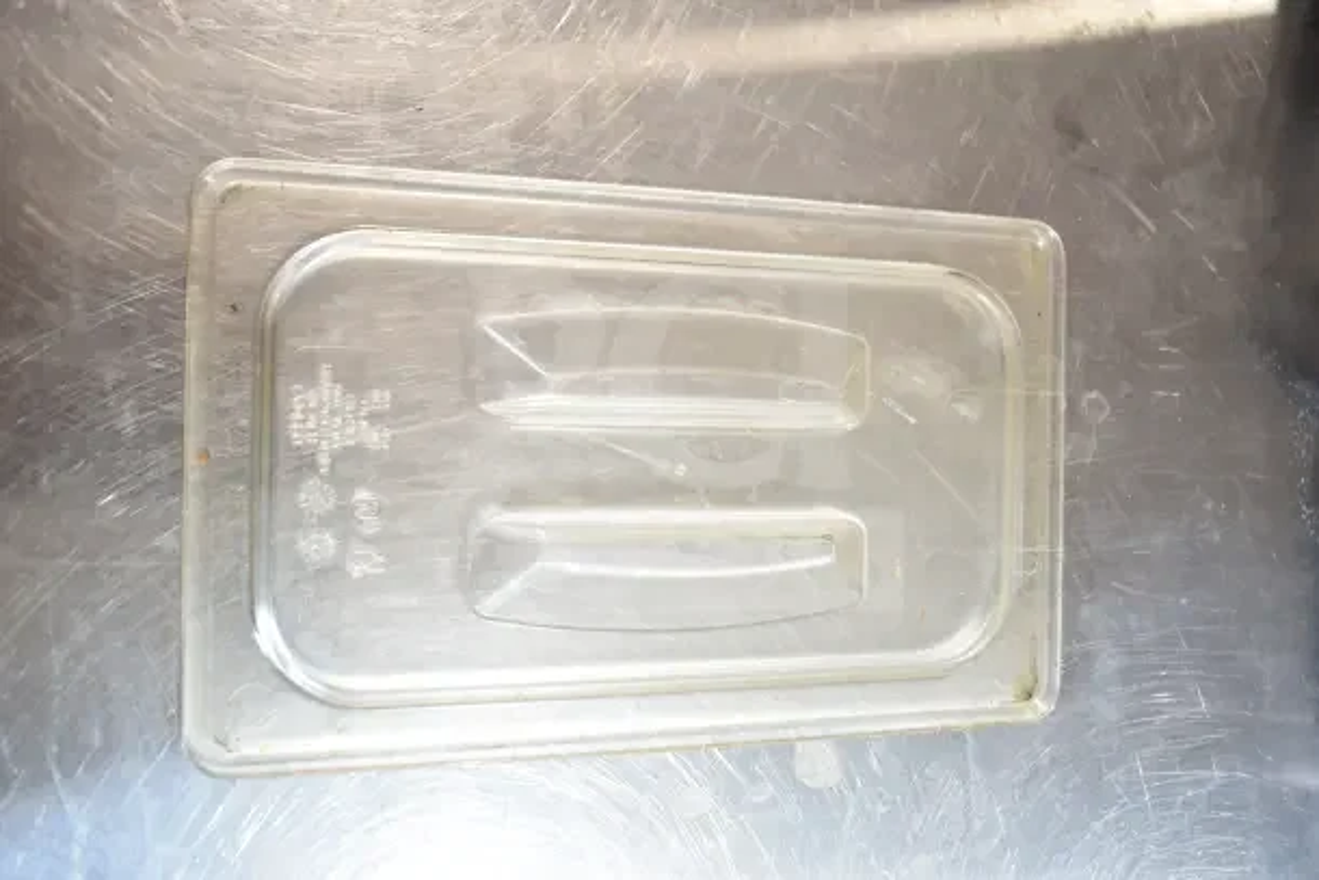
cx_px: 660
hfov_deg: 57.2
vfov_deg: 40.0
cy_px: 440
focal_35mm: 33
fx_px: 1209
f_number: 3.8
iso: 220
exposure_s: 1/40
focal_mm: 22
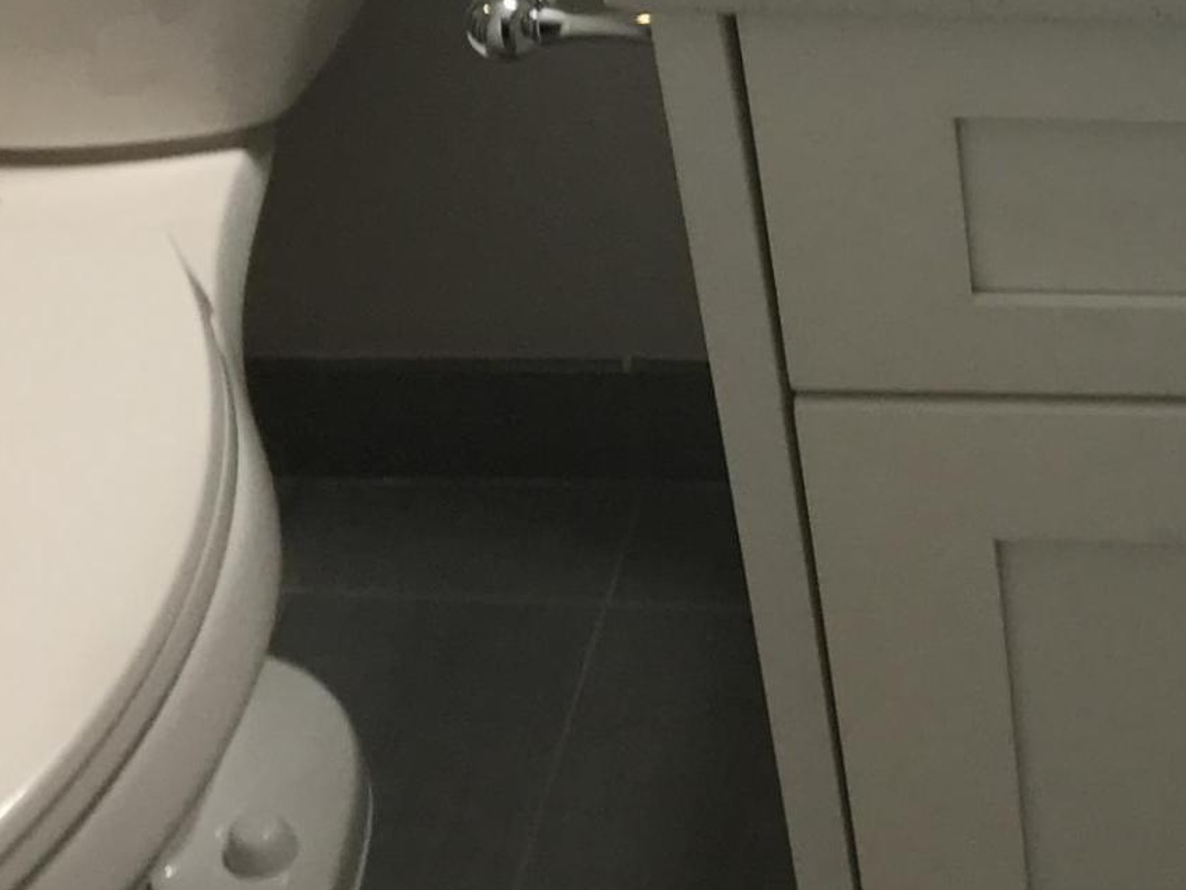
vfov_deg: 15.5
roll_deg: -1.2
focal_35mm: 95
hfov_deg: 19.6
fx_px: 3255
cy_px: 215
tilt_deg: -38.4
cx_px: 1377
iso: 32
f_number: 1.8
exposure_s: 1/60
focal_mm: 3.99
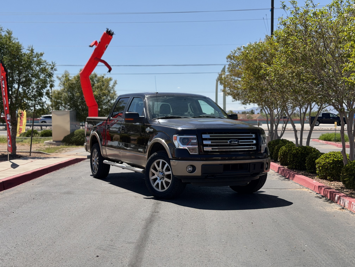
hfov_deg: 39.7
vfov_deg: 30.3
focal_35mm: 48
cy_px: 134
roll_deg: +0.5
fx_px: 492
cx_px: 178
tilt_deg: -1.7
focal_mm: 6.76
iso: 80
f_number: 1.78
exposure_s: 1/3226
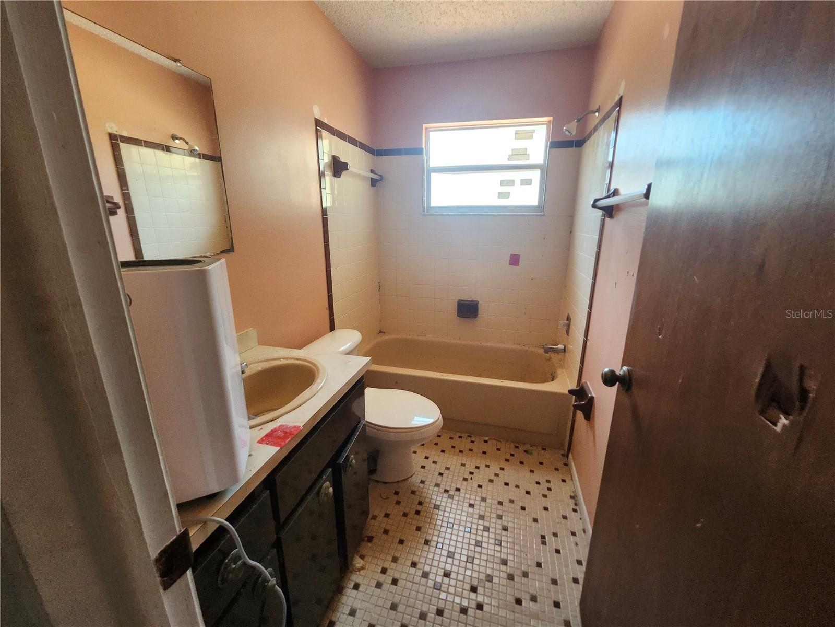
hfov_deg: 106.2
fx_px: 314
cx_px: 418
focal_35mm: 13
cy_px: 314
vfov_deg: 89.9
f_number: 2.2
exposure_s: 1/60
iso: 320
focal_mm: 1.74
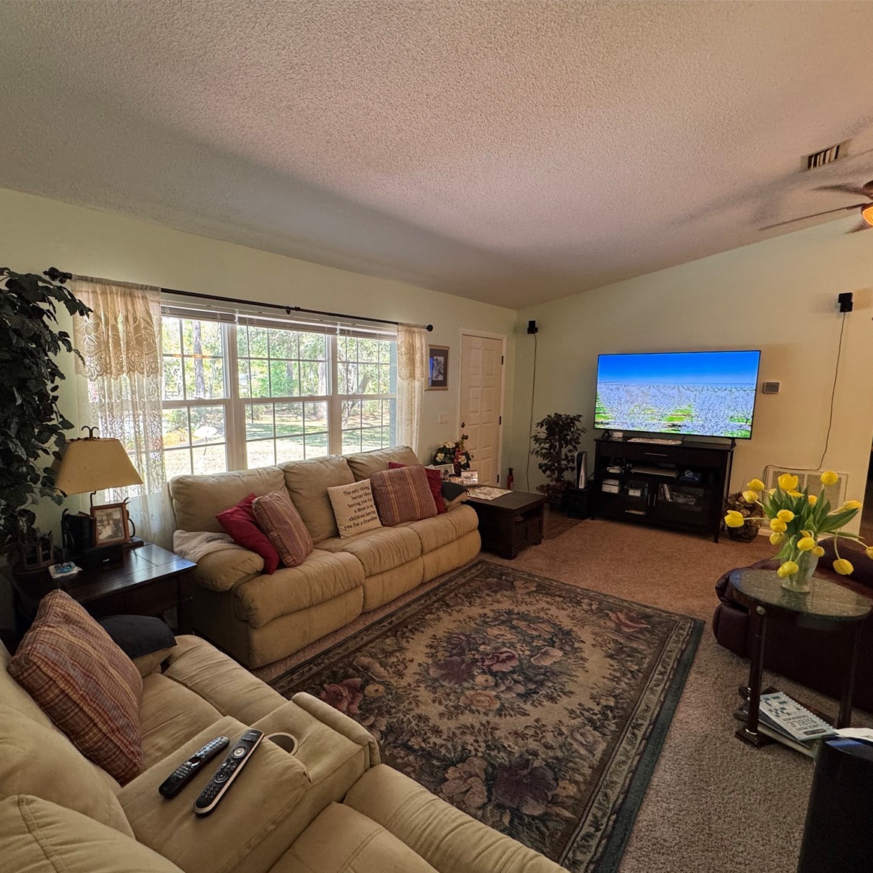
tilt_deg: -8.0
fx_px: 485
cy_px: 449
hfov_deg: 83.8
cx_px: 399
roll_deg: -0.3
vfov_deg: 83.9
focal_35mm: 17
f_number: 2.2
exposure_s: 1/120
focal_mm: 2.22
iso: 250
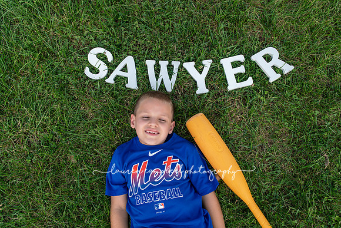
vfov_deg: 37.9
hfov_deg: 54.4
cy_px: 114
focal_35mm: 35
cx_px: 170
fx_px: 332
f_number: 7.1
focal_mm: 35
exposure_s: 1/250
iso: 400
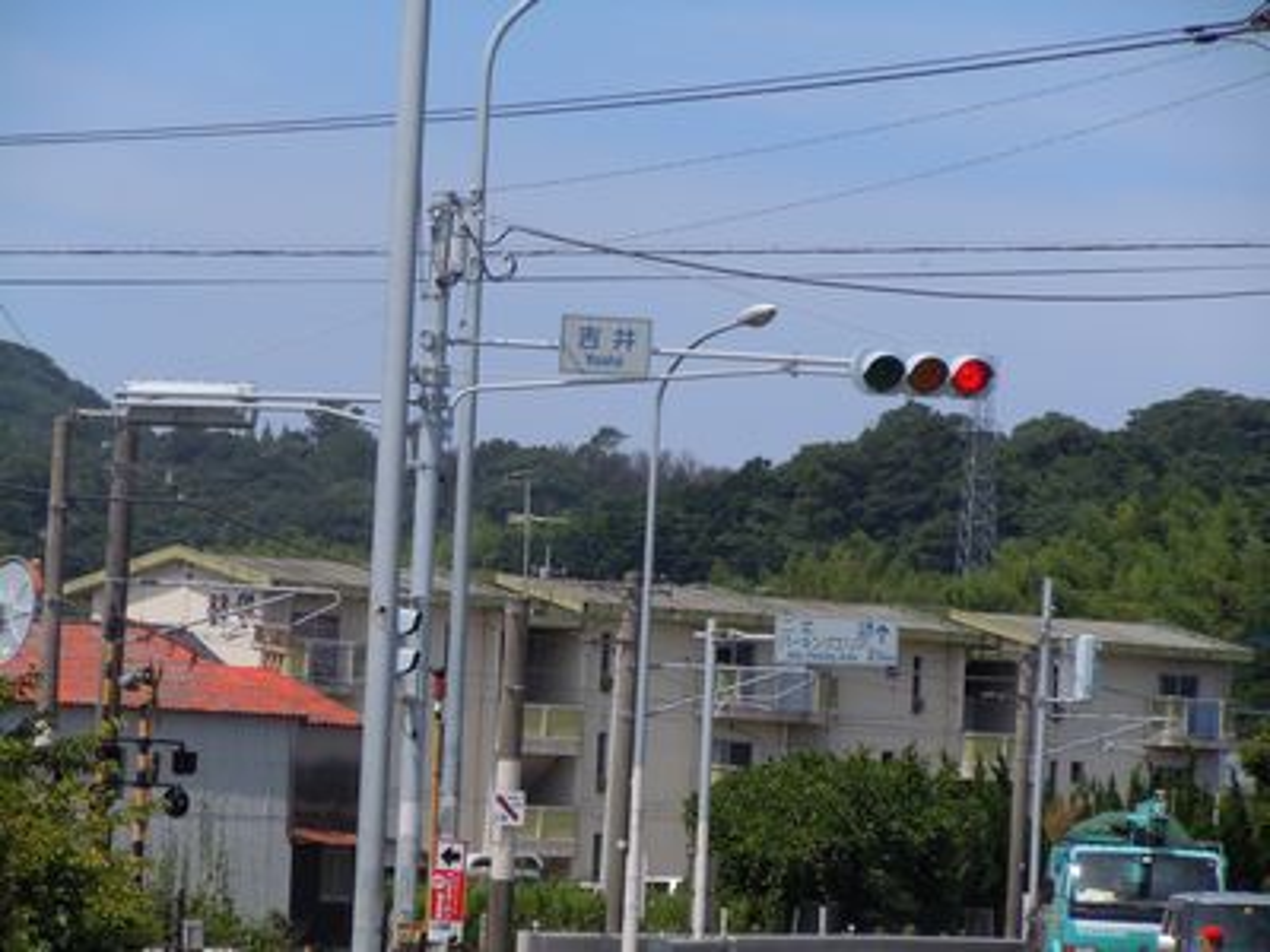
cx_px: 635
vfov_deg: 7.6
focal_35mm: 196
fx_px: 7191
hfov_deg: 10.1
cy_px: 476
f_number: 5.6
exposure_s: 1/640
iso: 100
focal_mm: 35
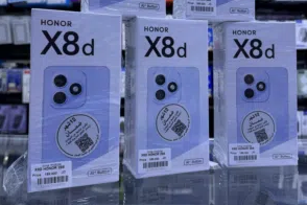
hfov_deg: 55.8
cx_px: 155
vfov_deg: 37.8
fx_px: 290
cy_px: 49
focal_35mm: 34
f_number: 1.78
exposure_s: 1/121
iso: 64
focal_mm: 6.76
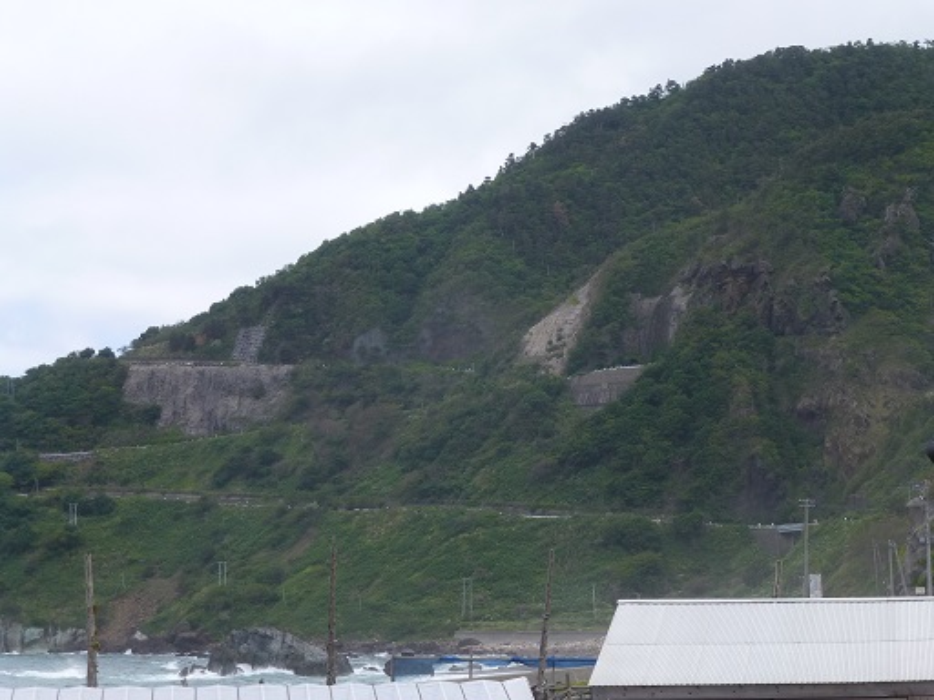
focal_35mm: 90
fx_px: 2428
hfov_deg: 21.8
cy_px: 350
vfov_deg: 16.4
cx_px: 467
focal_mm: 16.1
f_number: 5.2
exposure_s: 1/320
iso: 100
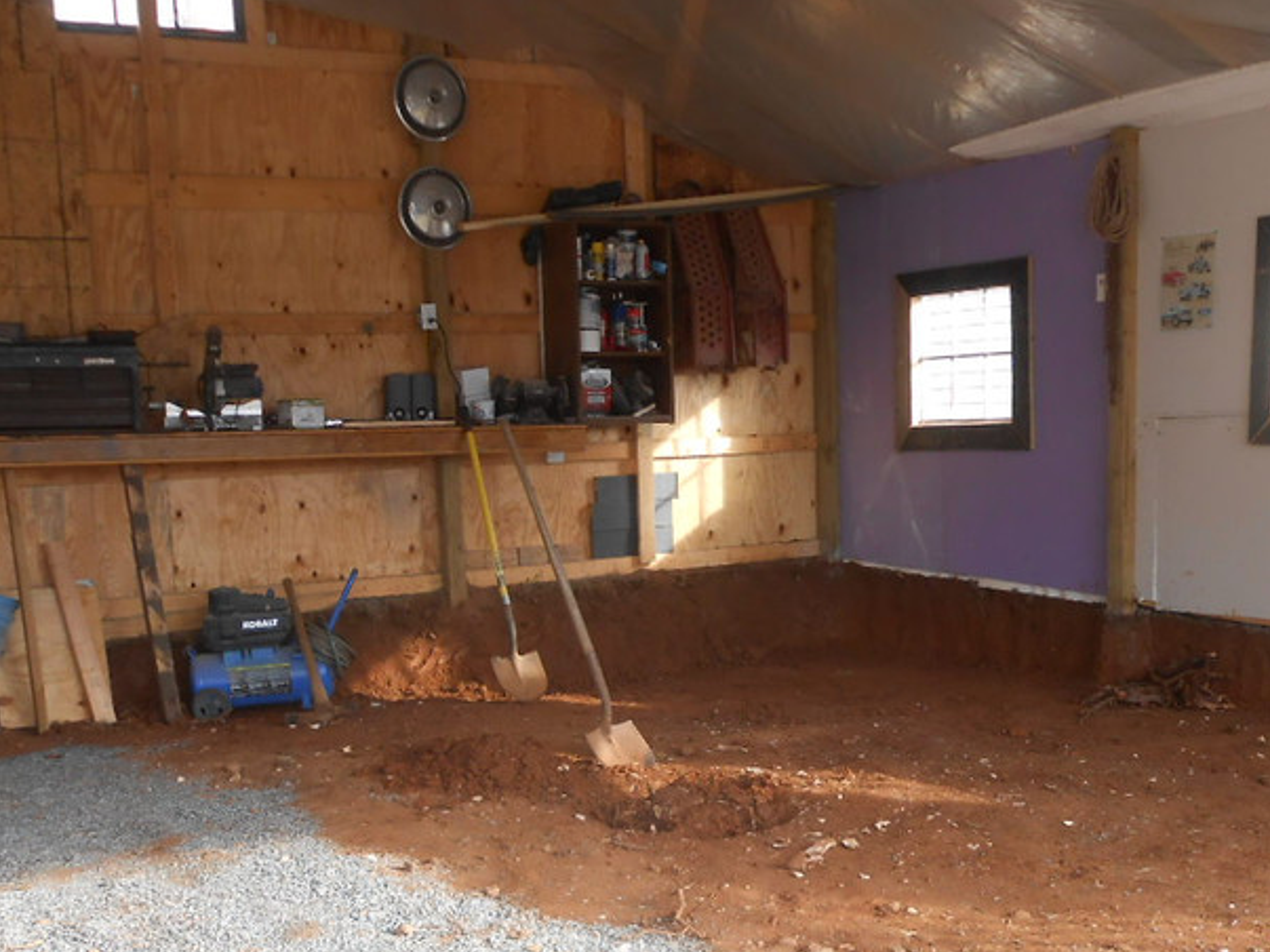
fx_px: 1687
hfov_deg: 41.2
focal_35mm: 46
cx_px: 650
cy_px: 752
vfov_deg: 30.8
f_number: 3.5
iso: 80
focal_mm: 4.6
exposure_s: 1/40
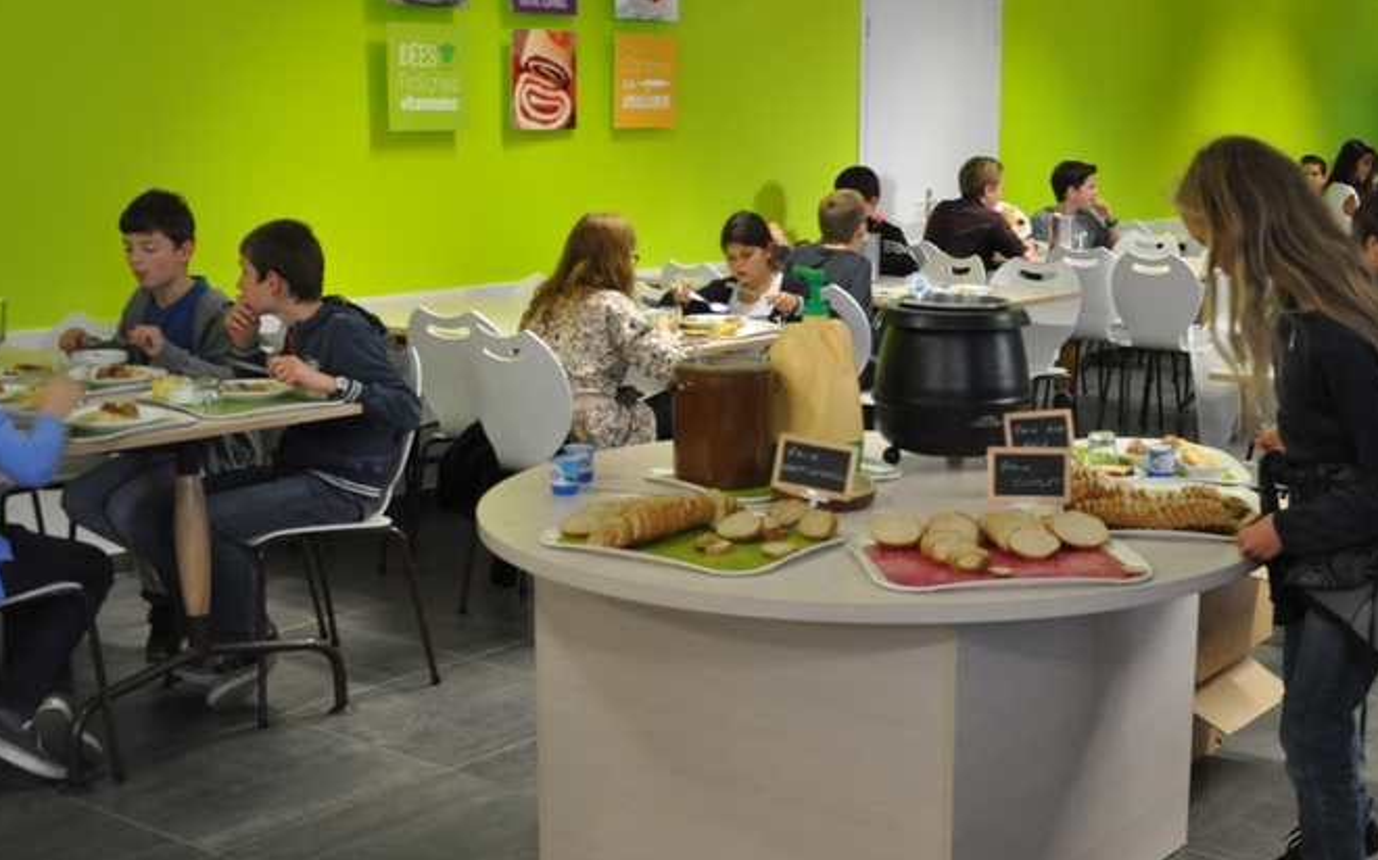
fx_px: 1864
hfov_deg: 40.3
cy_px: 457
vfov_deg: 26.0
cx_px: 848
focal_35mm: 50
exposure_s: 1/30
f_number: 4
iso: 800
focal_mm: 25
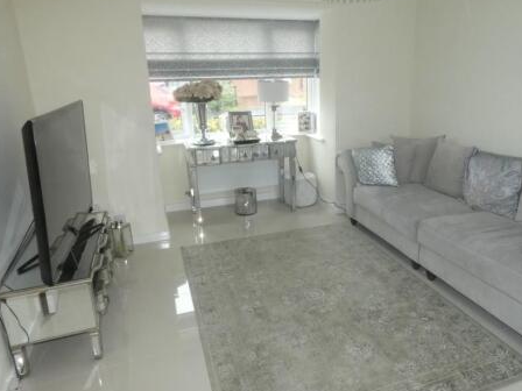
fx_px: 392
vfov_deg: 53.0
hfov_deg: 66.8
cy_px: 188
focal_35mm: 26
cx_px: 308
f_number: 8
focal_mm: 3.6
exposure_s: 1/25
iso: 320
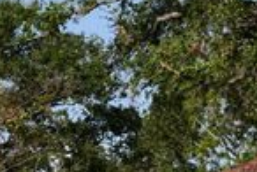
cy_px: 270
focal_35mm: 210
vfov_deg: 6.5
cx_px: -215
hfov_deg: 9.3
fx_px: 1502
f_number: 10
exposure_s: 1/400
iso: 100
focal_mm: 24
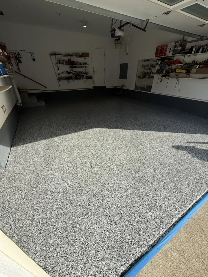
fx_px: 112
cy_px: 138
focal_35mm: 14
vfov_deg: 102.1
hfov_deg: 85.7
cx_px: 104
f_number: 2.2
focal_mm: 2.22
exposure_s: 1/1145
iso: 50
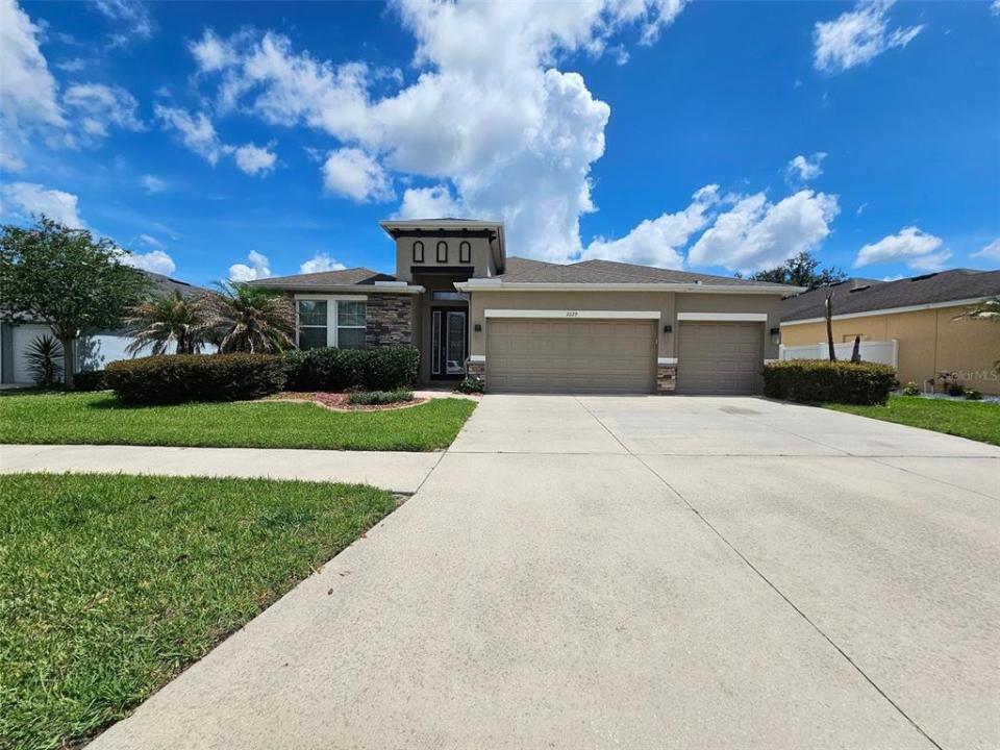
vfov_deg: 89.9
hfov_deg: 106.2
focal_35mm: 13
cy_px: 375
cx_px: 500
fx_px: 376
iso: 50
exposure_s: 1/5758
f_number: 2.2
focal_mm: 2.2
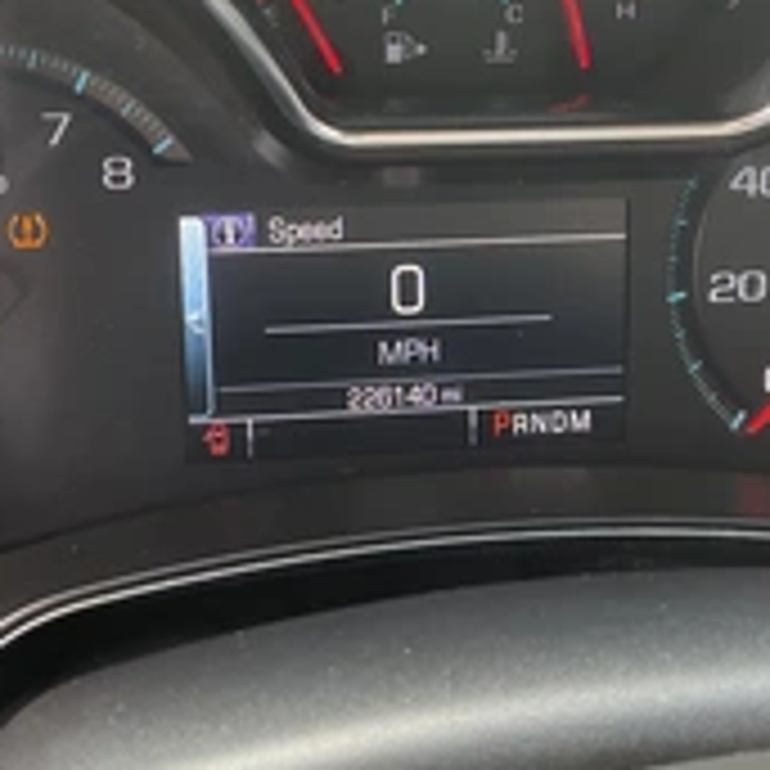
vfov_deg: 28.5
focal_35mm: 60
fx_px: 1510
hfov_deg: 28.6
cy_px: 302
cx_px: 401
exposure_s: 1/108
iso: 64
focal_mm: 3
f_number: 1.8
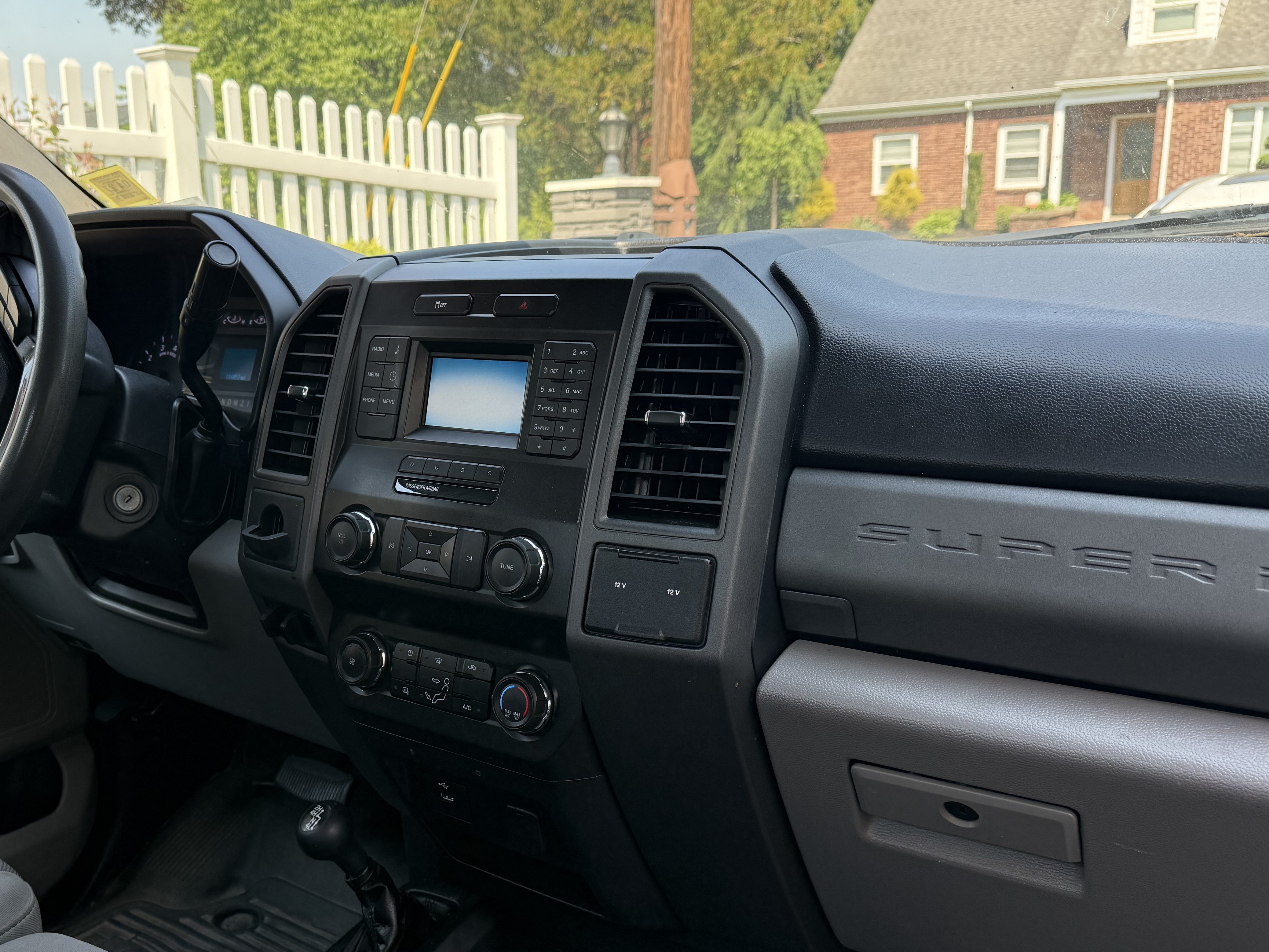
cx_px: 446
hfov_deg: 54.5
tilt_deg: -16.3
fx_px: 1210
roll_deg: +3.4
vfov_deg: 42.9
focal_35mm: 33
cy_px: 525
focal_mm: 6.76
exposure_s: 1/405
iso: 100
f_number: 1.78
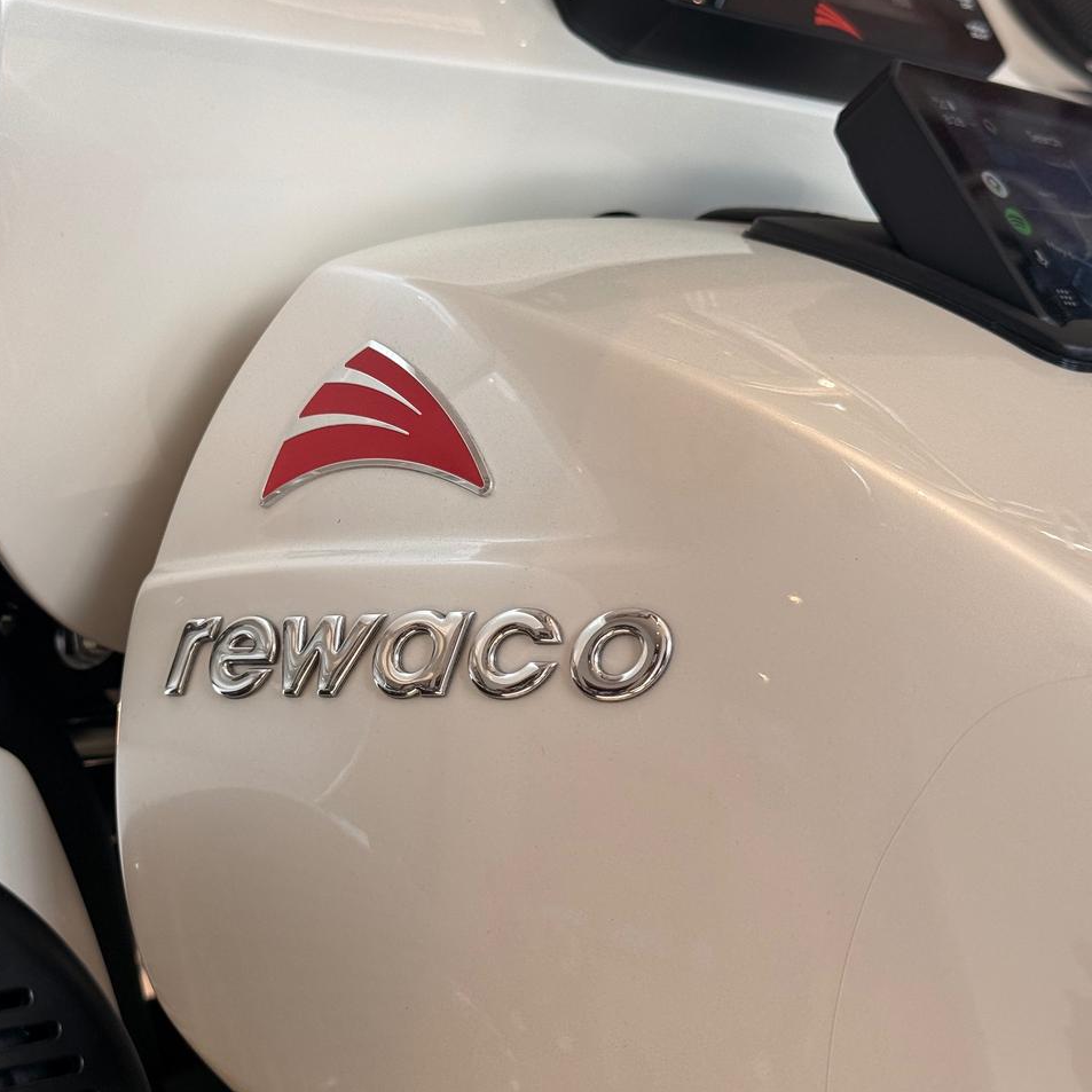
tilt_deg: +1.0
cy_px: 543
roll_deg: +0.8
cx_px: 414
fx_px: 2034
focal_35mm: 57
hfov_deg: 29.9
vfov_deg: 30.0
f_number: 1.78
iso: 80
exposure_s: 1/218
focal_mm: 6.76
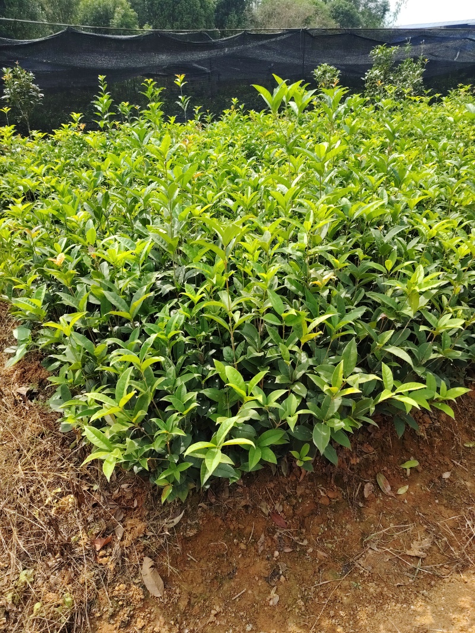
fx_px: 439
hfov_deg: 56.8
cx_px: 238
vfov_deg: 71.6
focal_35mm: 24
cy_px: 316
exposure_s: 1/900
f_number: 1.75
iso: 303
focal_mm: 5.25
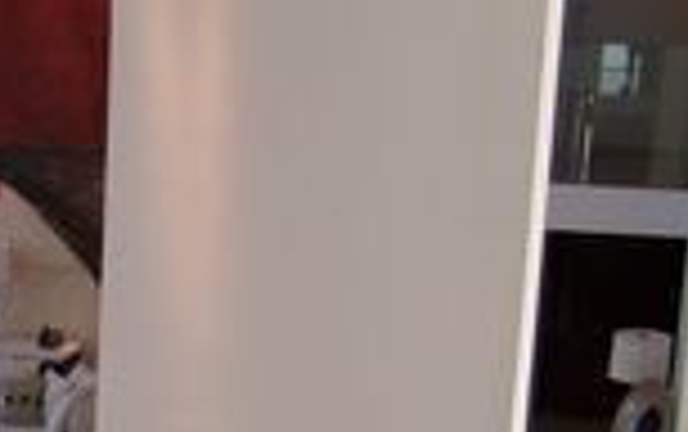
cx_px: -126
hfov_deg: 20.1
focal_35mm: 97
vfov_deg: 13.4
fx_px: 1821
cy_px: 405
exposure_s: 1/125
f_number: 2.8
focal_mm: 6.3
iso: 80
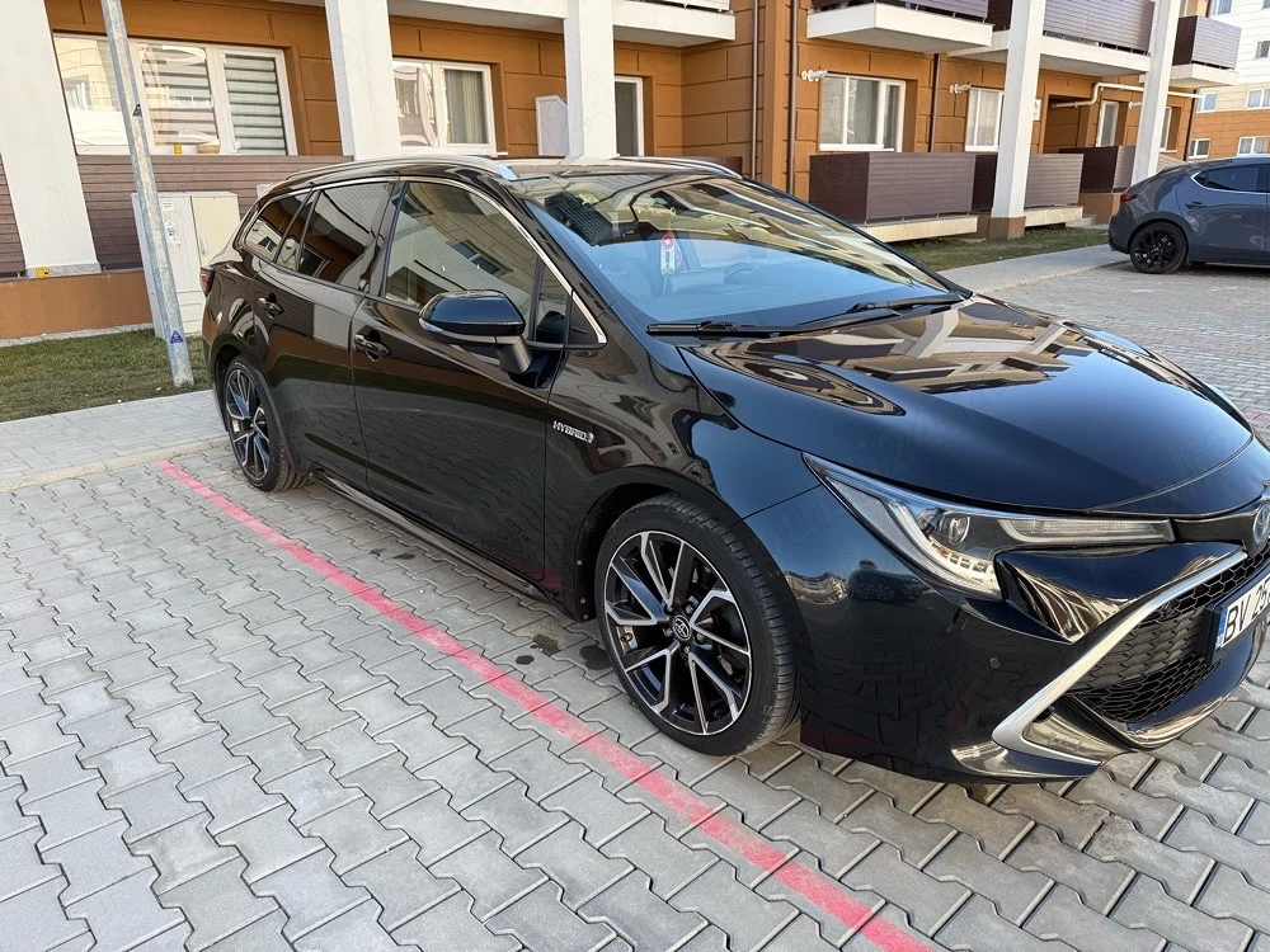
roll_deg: +2.1
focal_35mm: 24
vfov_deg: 56.8
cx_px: 635
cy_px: 476
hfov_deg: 71.6
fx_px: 881
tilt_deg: -17.7
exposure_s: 1/433
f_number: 1.78
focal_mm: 6.76
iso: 80
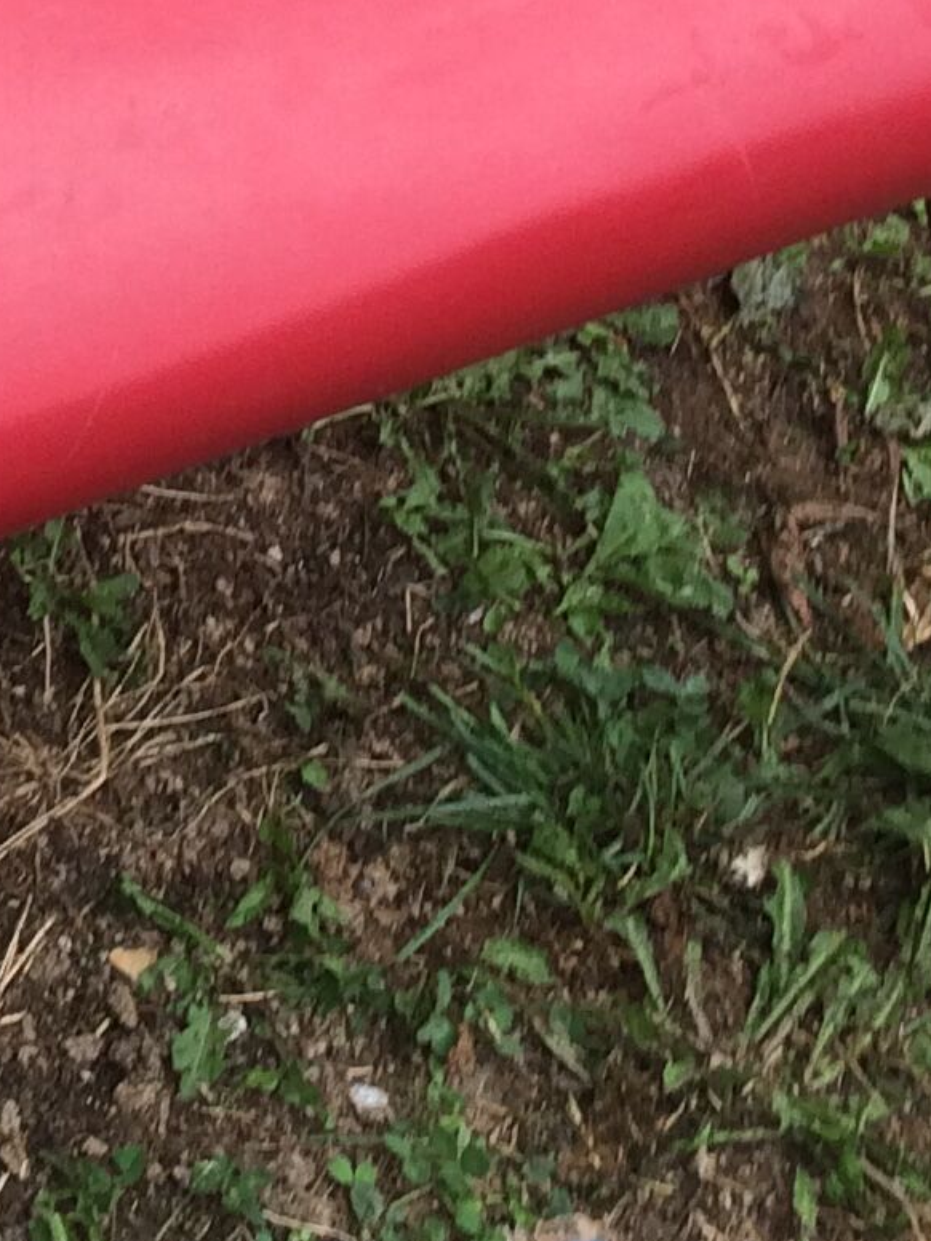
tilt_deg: -42.6
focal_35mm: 122
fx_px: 4375
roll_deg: -1.4
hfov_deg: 11.8
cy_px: -321
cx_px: -317
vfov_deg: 15.5
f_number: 2.2
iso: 32
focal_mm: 4.15
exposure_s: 1/100
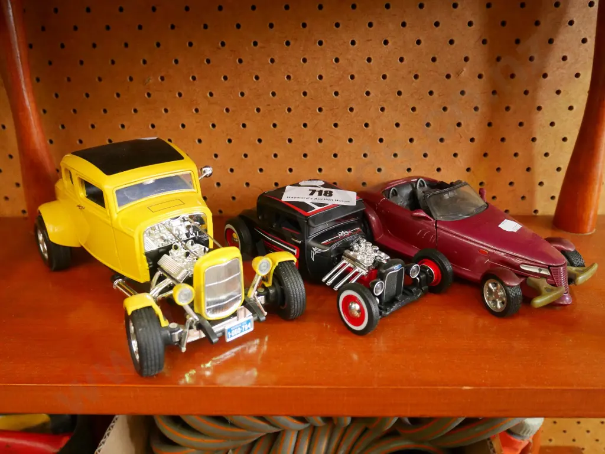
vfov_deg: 46.8
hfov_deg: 59.9
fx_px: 525
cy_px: 227
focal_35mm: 30
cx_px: 302
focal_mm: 15
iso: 3200
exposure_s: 1/50
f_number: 3.7
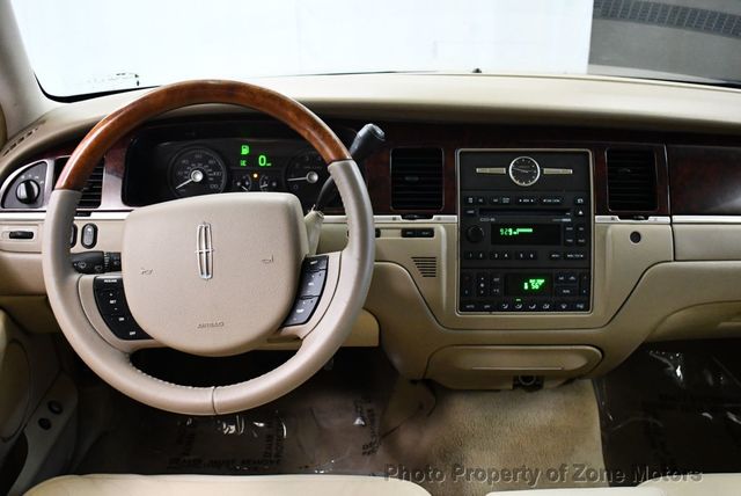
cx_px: 370
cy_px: 248
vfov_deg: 36.9
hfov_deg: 53.1
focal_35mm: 36
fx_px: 742
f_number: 3.5
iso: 3200
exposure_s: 1/125
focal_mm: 18
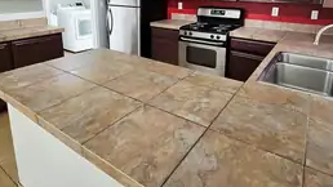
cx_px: 178
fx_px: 194
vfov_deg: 48.0
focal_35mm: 22
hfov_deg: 81.1
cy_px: 32
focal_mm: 2.2
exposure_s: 1/60.2
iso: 250
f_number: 2.2
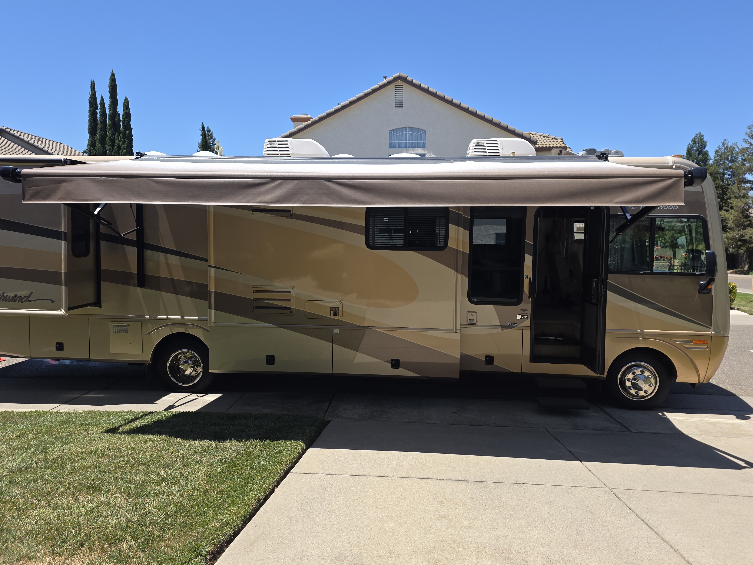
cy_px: 274
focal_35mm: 26
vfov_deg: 53.1
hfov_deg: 67.3
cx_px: 367
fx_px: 566
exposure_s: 1/654
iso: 12
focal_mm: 6.3
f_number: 1.7
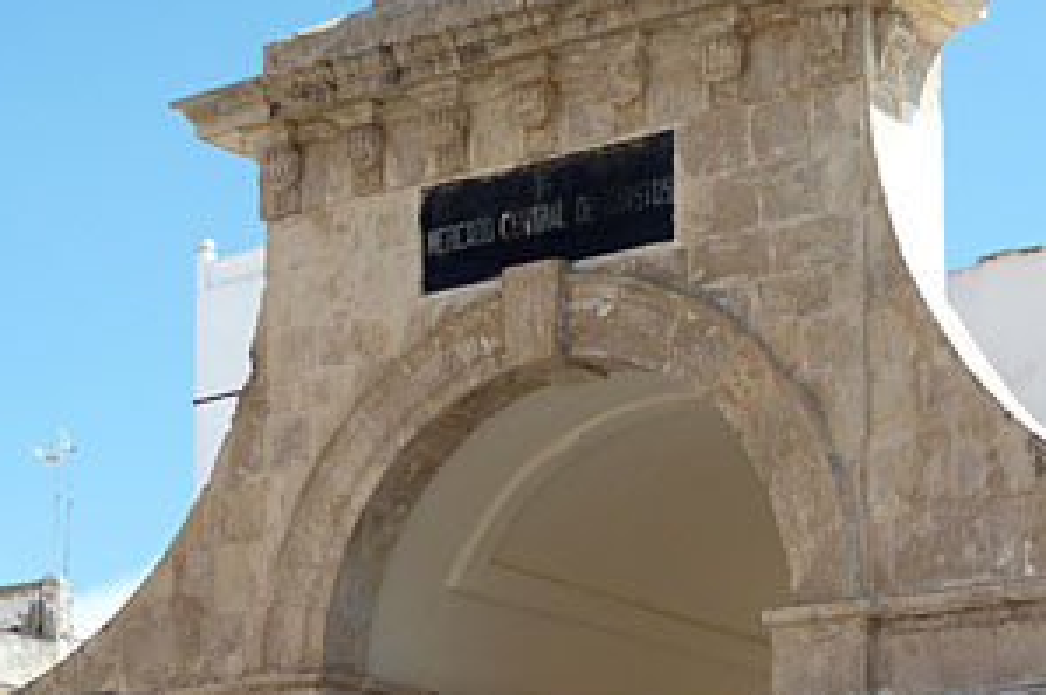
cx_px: 611
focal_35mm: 109
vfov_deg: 12.2
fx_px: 3164
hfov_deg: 18.8
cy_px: 902
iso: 80
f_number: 3.8
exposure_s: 1/400
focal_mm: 8.5
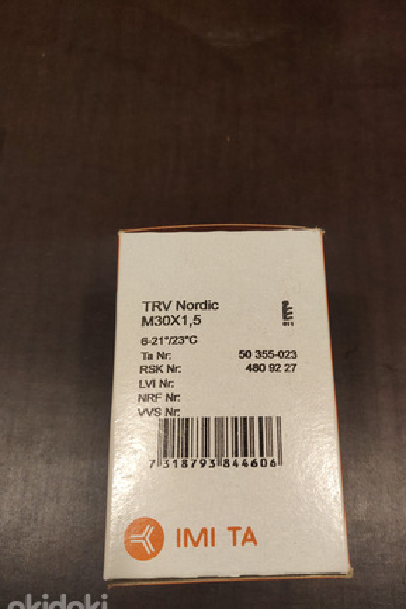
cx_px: 231
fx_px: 507
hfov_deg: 43.5
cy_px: 304
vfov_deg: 61.9
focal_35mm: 30
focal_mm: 4.25
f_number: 1.7
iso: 500
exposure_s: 1/50
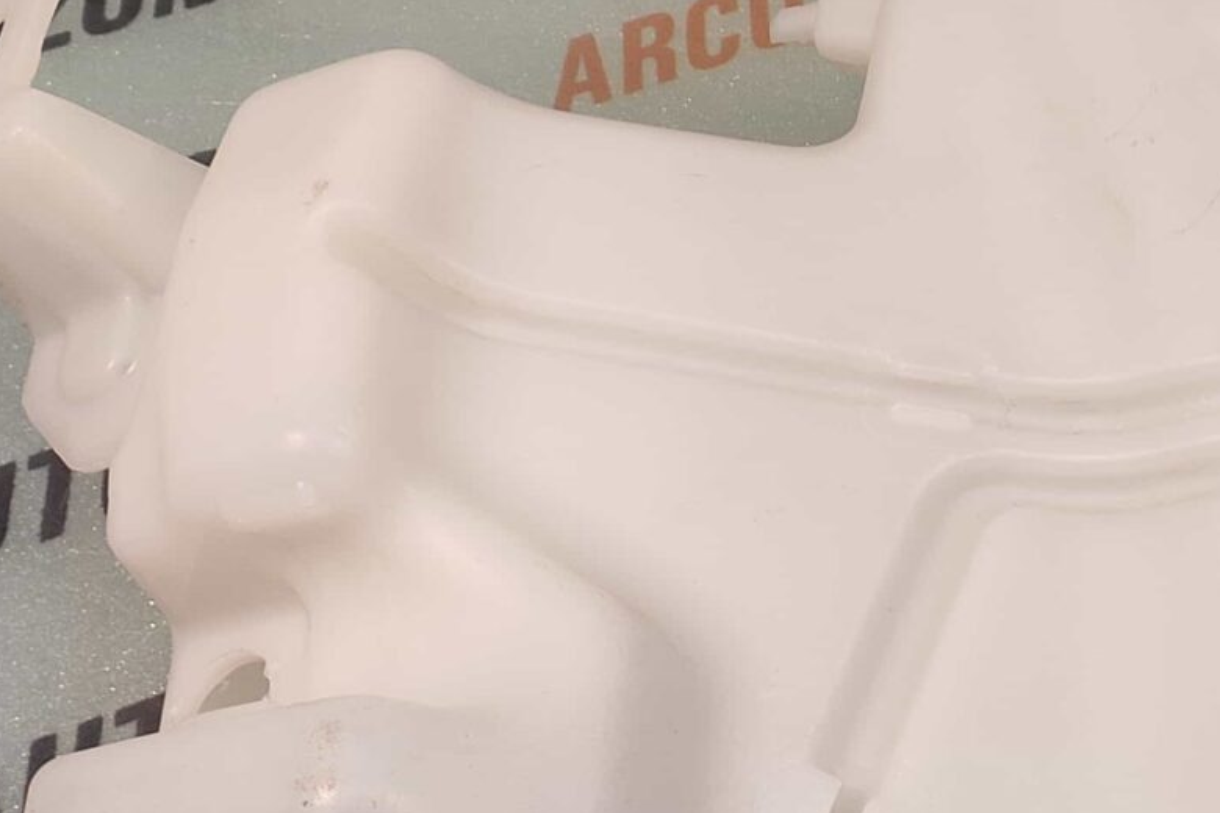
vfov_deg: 23.4
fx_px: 1965
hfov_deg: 33.0
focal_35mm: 58
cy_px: 344
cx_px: 1067
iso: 160
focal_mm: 4.74
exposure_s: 1/50
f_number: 1.79
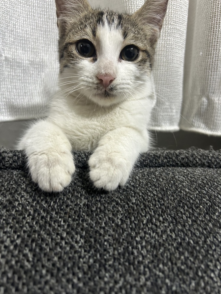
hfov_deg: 53.1
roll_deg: -2.6
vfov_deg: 67.3
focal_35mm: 26
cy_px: 147
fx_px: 221
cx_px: 110
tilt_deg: -12.3
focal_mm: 5.7
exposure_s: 1/50
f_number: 1.5
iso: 250
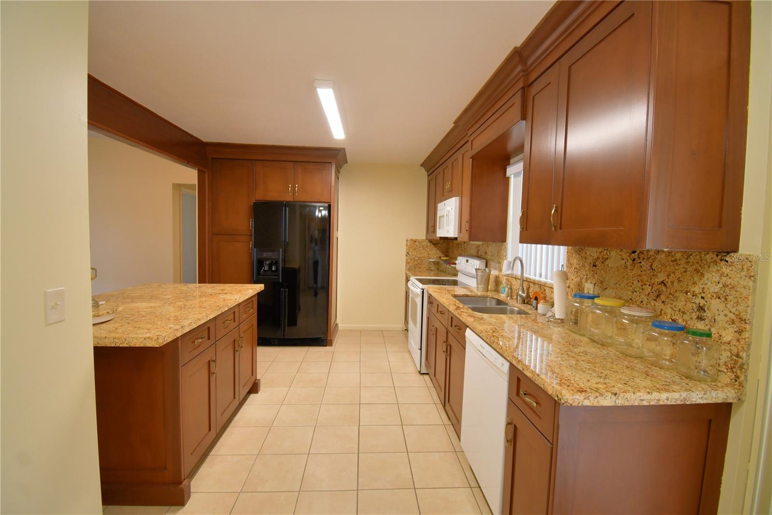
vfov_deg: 77.3
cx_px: 386
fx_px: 322
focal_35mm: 15
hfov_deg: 100.4
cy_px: 258
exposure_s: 1/40
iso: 400
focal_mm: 10
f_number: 4.5
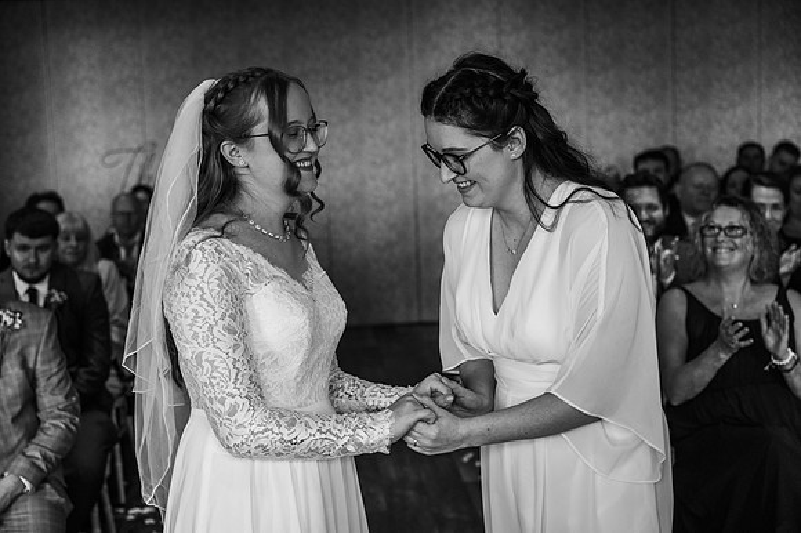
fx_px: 1112
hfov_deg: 39.6
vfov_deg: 27.0
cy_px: 266
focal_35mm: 50
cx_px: 400
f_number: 3.5
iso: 500
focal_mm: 50
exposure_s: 1/200
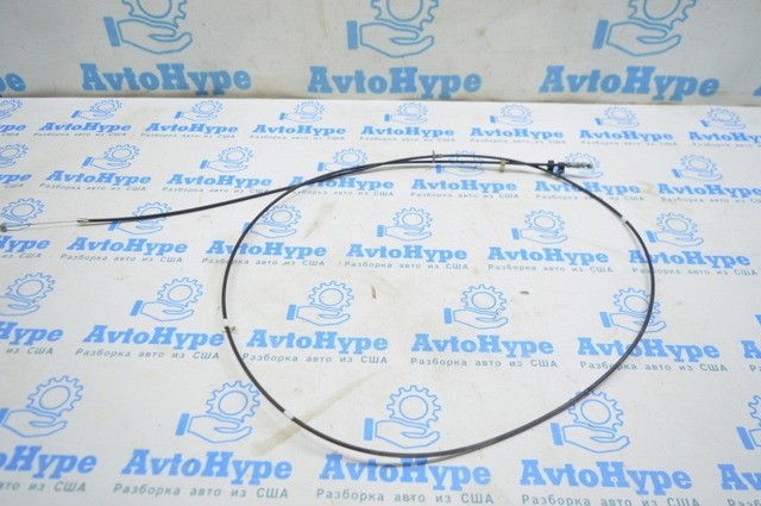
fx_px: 570
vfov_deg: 47.8
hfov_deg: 67.4
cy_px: 253
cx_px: 380
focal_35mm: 27
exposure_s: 1/40
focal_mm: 18
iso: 400
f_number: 3.5
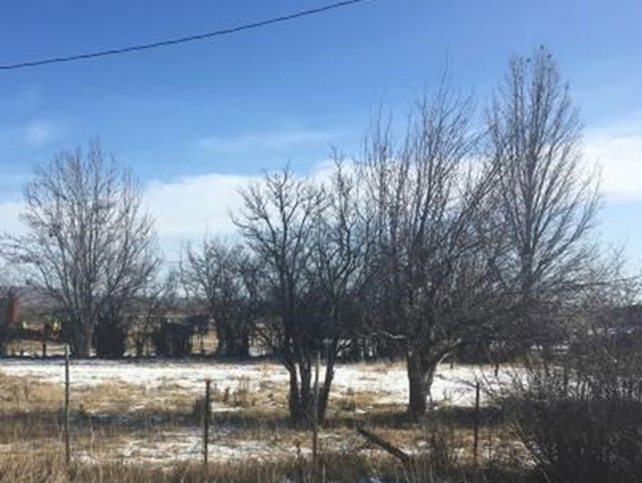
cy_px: 375
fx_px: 854
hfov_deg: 40.3
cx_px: 178
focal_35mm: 46
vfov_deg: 30.9
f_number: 2.2
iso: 25
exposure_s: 1/2024
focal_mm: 4.15
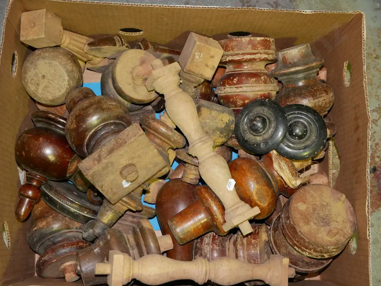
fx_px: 595
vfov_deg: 27.1
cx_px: 190
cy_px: 143
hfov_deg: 35.5
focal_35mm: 54
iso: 3200
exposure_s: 1/125
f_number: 5.6
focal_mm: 27
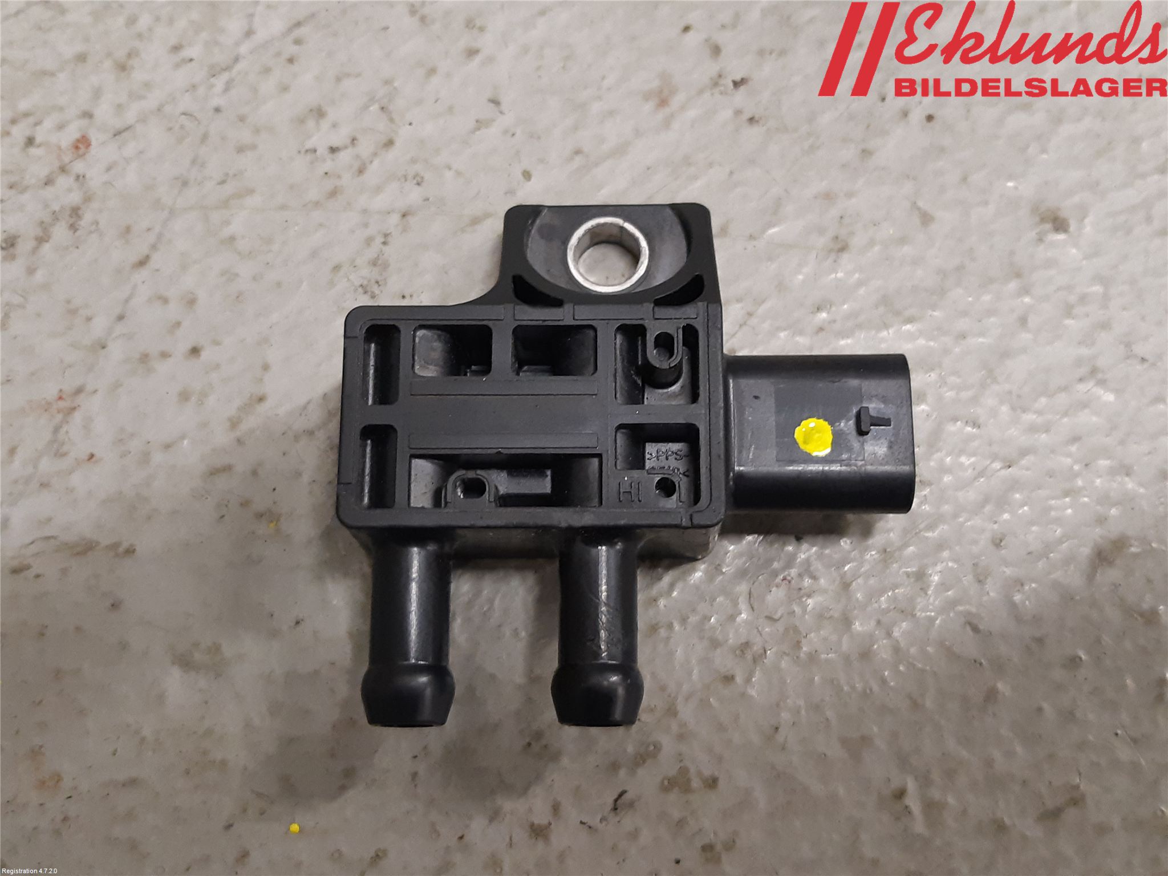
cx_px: 584
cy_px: 438
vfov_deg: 53.1
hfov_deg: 67.3
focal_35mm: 26
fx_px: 877
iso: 200
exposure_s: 1/50
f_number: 1.7
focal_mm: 3.93
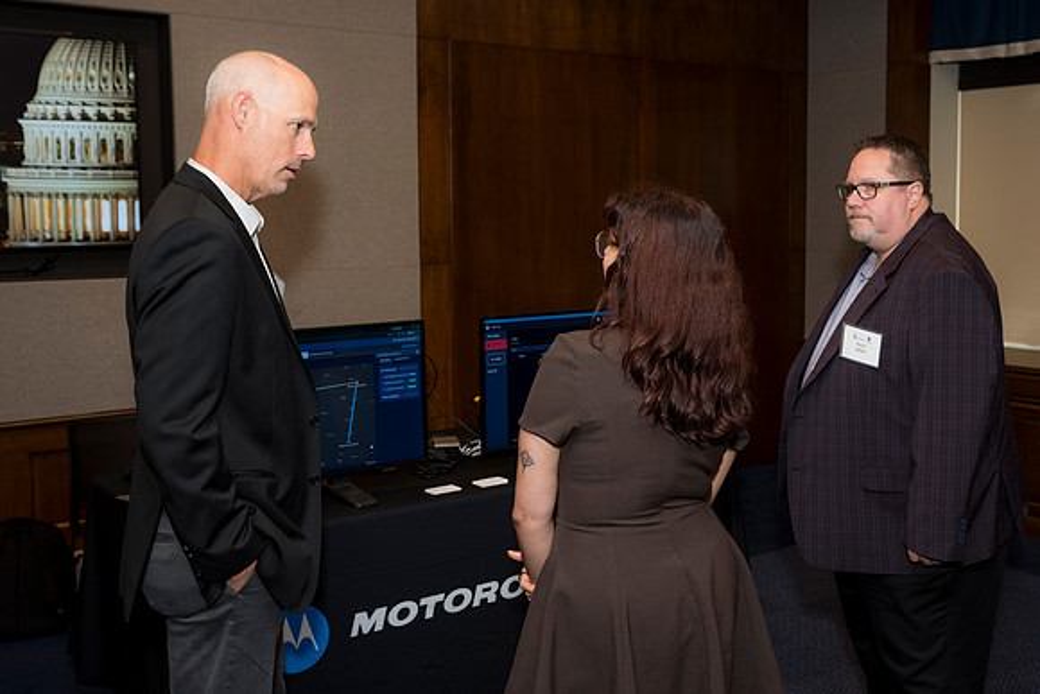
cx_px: 520
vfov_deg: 37.9
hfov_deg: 54.4
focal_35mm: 35
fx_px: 1011
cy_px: 347
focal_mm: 35
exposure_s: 1/125
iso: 800
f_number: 5
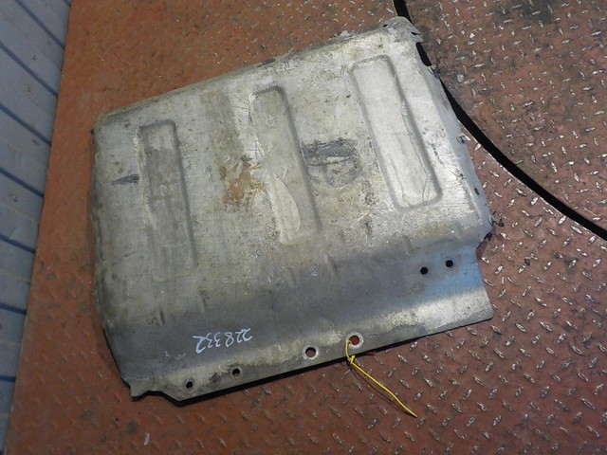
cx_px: 304
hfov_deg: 60.0
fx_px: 526
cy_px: 228
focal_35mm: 30
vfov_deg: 46.8
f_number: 3.3
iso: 320
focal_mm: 4.1
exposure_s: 1/30
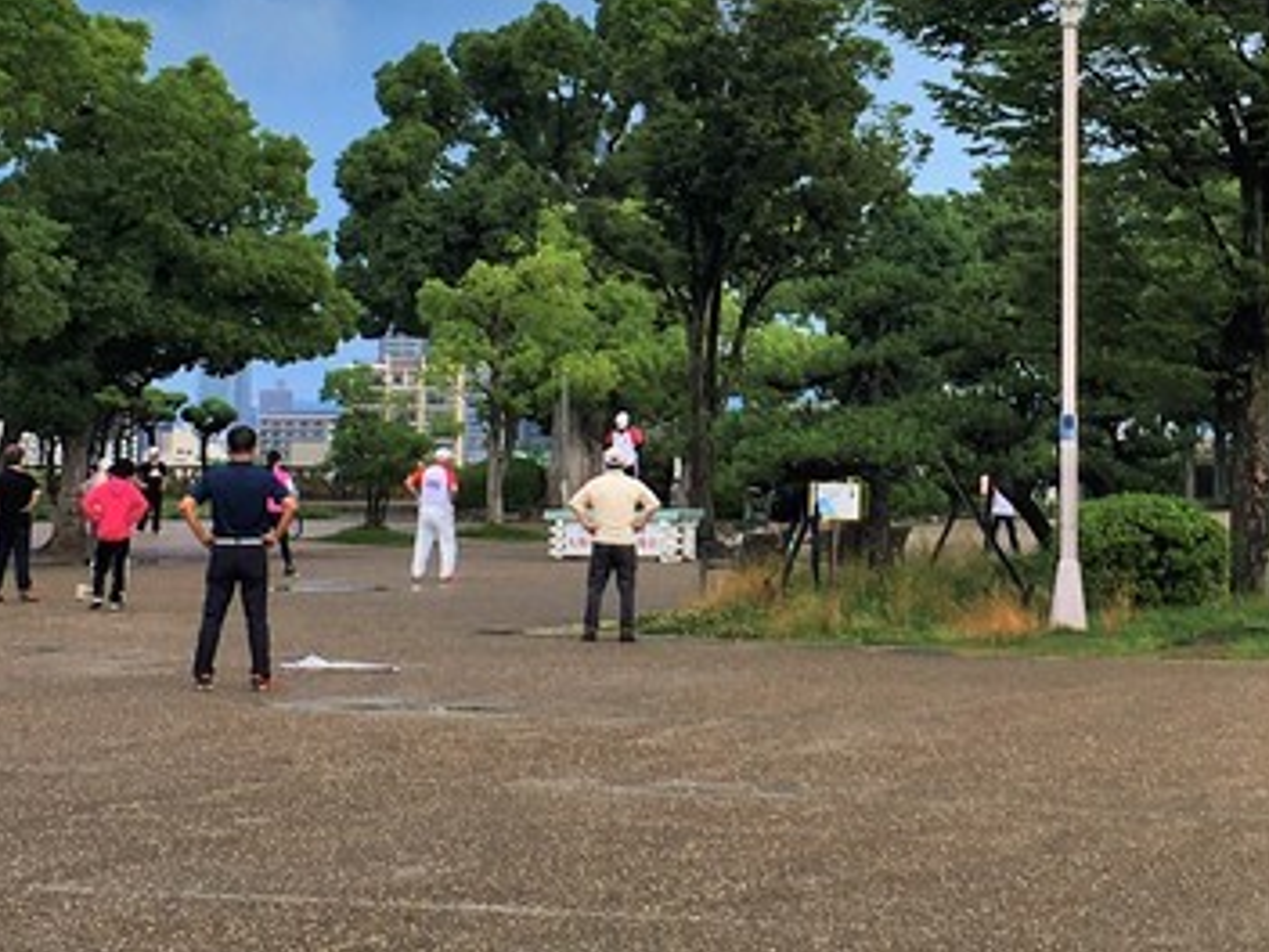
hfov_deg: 19.8
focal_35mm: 99
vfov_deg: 14.8
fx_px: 3629
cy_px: 155
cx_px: 865
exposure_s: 1/212
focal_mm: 4.15
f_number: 2.2
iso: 25
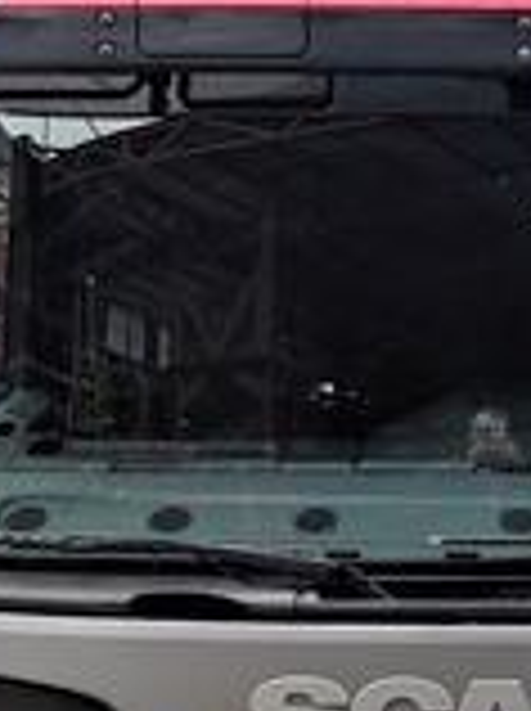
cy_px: 342
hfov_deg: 18.8
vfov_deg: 25.7
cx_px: 529
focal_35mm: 76
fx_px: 1559
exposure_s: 1/50
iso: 114
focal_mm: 5.43
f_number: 1.89
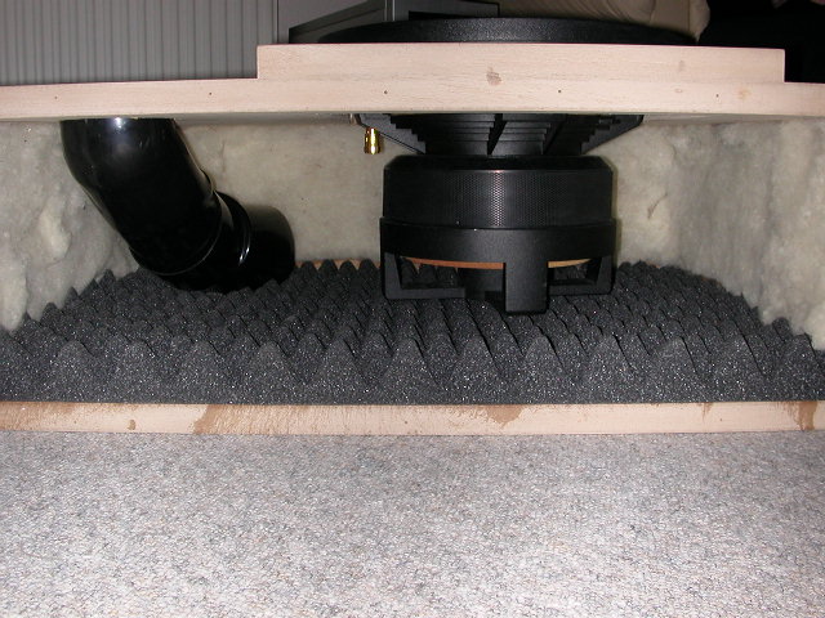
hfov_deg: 50.1
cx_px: 412
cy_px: 309
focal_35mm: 37
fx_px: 882
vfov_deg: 38.7
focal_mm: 5.6
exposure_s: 1/59.9
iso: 100
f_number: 4.5
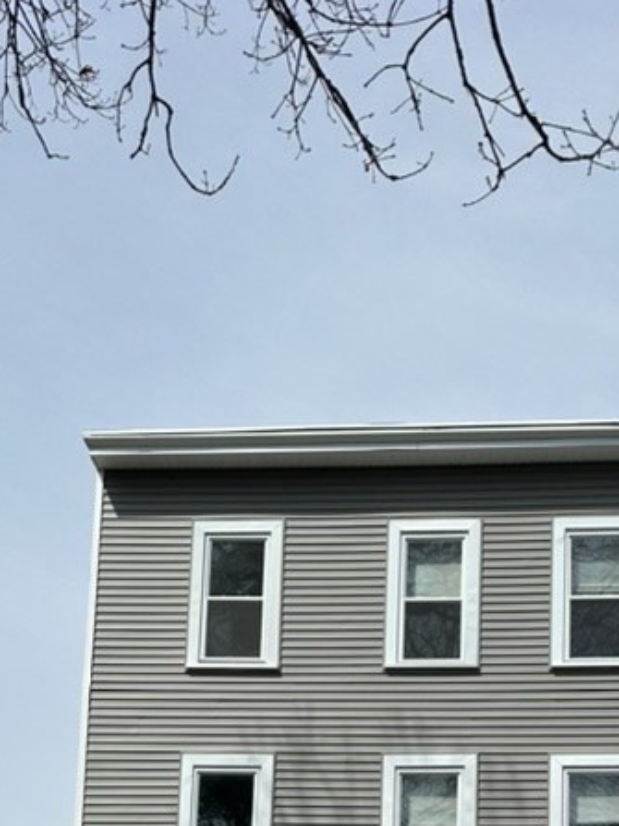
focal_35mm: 55
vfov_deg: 31.0
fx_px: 1312
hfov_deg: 26.5
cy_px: 915
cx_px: 342
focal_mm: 6.86
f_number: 1.78
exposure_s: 1/6623
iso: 80
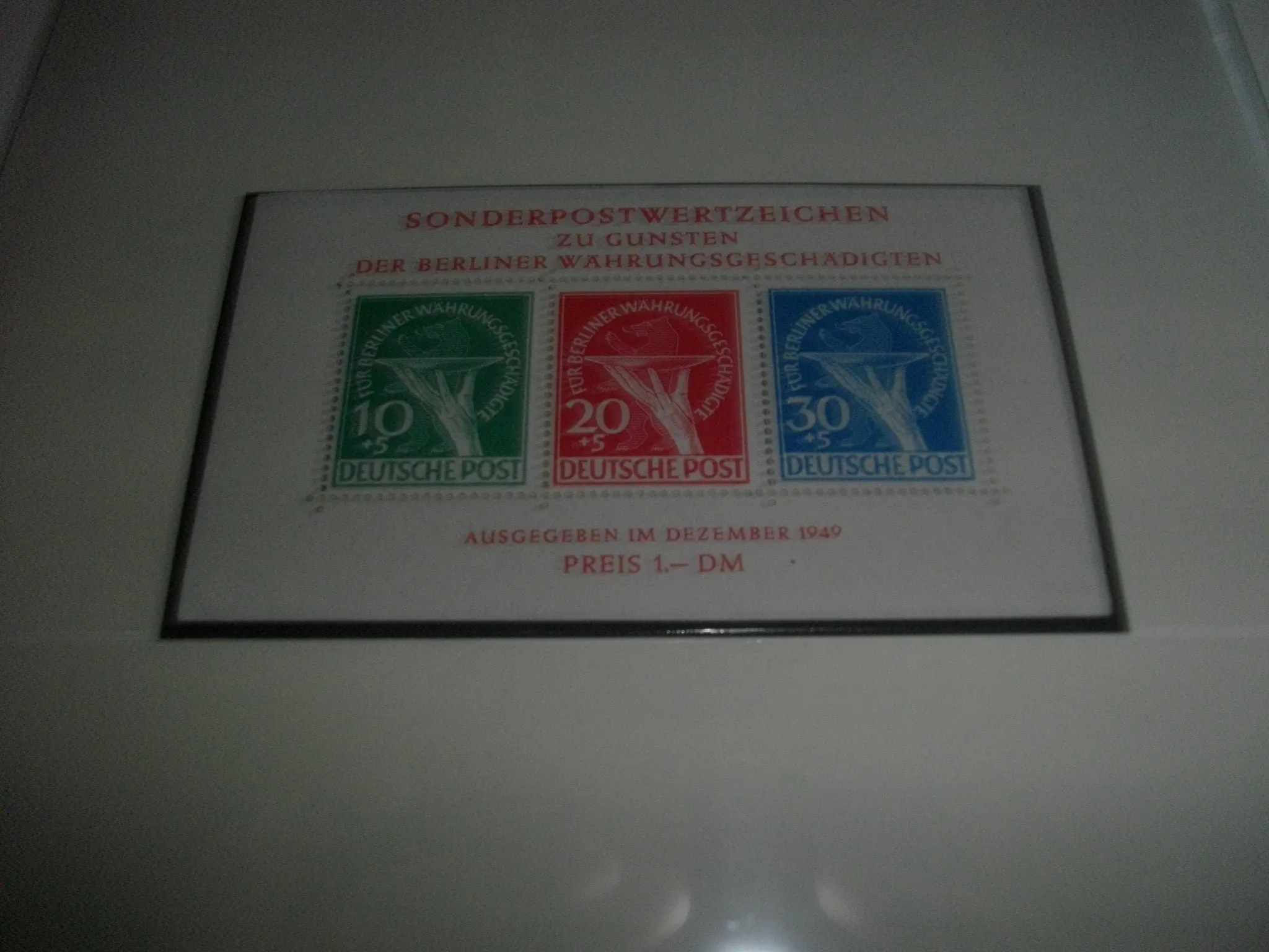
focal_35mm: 32
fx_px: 1173
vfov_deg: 44.2
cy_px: 476
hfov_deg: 56.8
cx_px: 634
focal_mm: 5.7
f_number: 2.9
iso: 200
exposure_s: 1/50
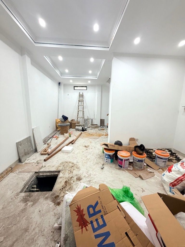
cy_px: 124
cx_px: 92
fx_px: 100
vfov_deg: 102.1
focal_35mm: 14
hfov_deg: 85.7
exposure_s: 1/100
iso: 125
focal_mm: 2.22
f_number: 2.2
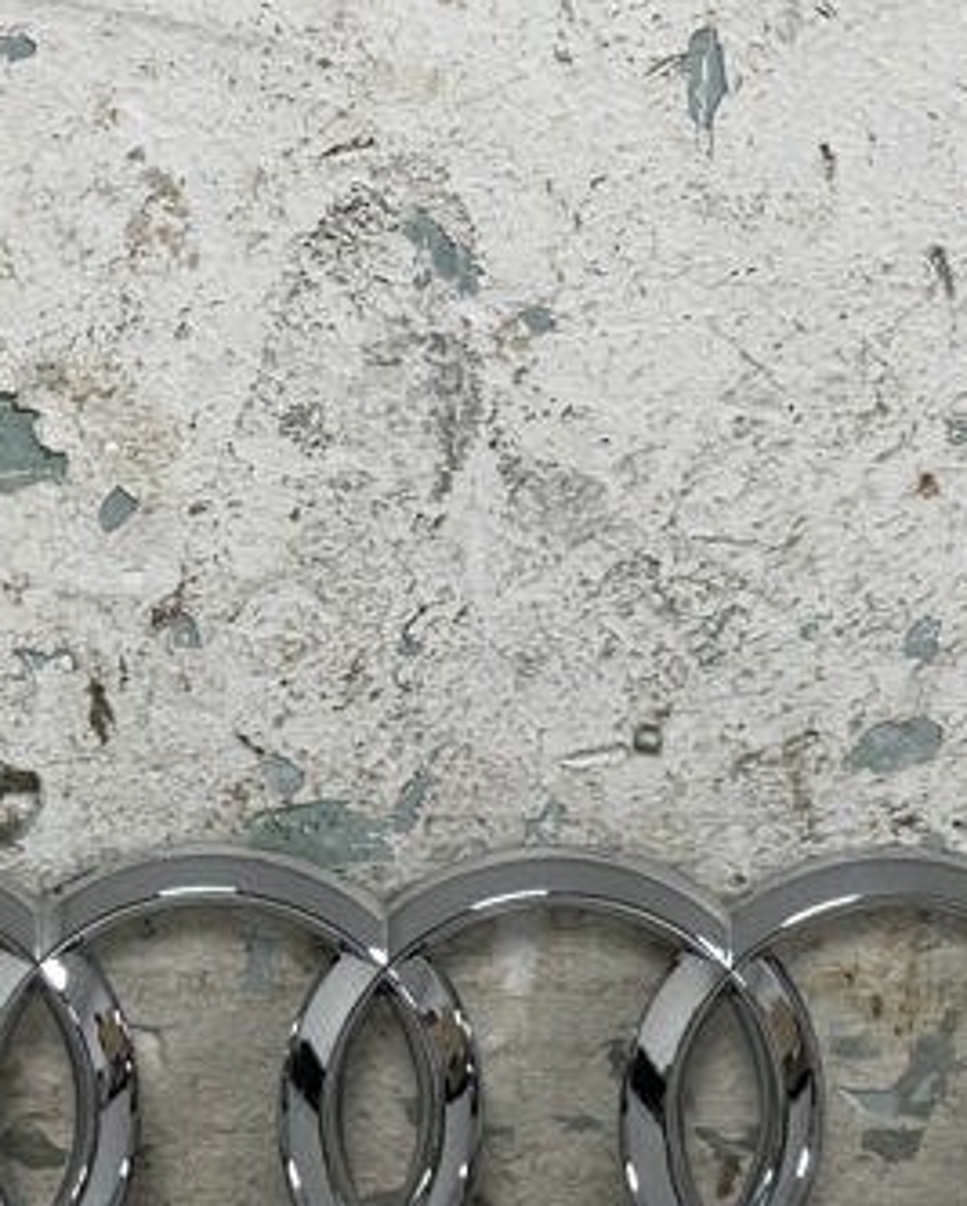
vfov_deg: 16.0
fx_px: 4287
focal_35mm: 120
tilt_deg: -30.4
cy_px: 862
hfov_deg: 12.9
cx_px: 319
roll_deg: +0.2
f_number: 2.2
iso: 160
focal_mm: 7.5
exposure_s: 1/100
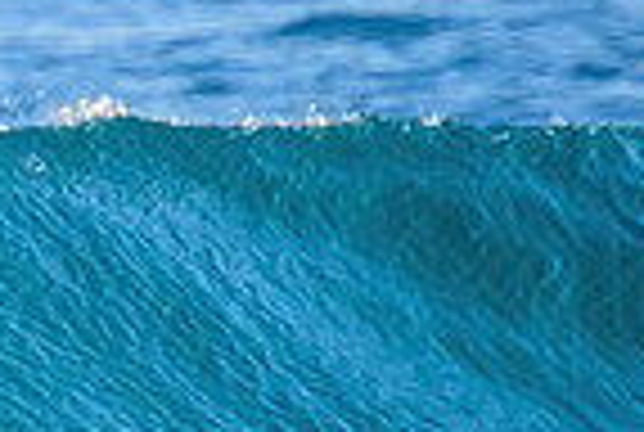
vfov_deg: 0.4
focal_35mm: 3770
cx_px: -769
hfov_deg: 0.5
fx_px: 67581
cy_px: 426
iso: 2000
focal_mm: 800
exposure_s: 1/1600
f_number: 11
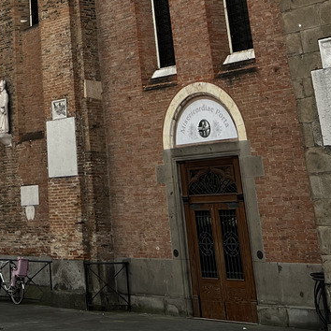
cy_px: -148
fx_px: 844
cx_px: -22
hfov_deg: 21.2
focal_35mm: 78
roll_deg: +0.5
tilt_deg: +24.9
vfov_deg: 19.6
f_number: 1.5
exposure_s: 1/3968
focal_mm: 5.7
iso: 50
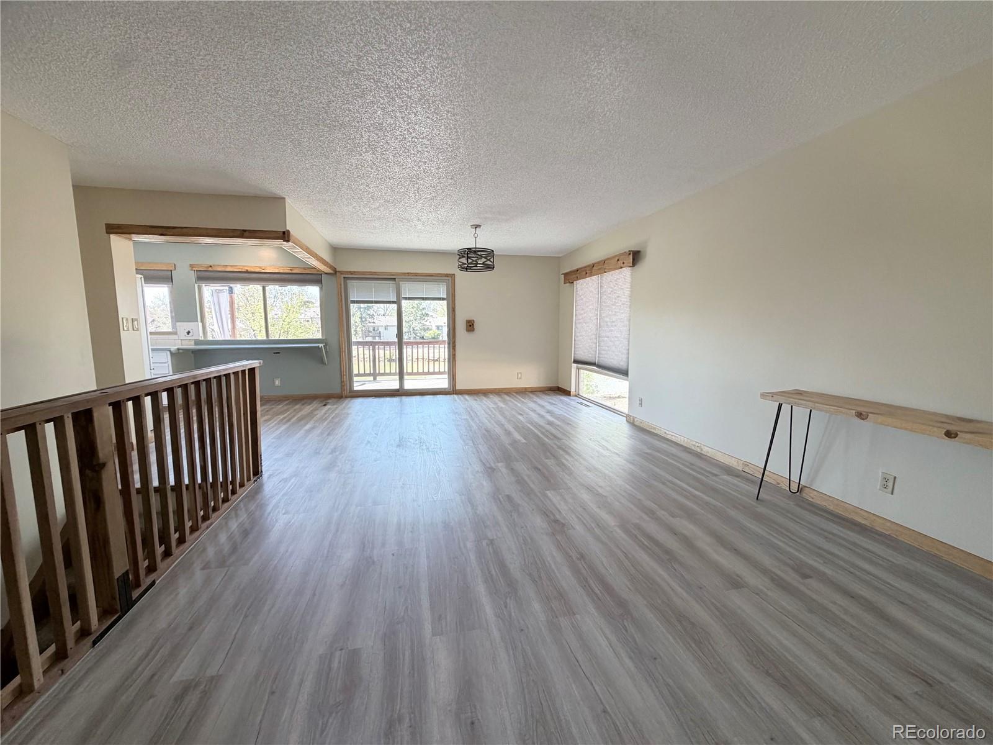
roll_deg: +0.0
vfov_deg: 85.7
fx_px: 402
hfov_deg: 102.1
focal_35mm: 14
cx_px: 496
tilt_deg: -6.0
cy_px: 372
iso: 160
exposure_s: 1/120
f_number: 2.2
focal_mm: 2.22
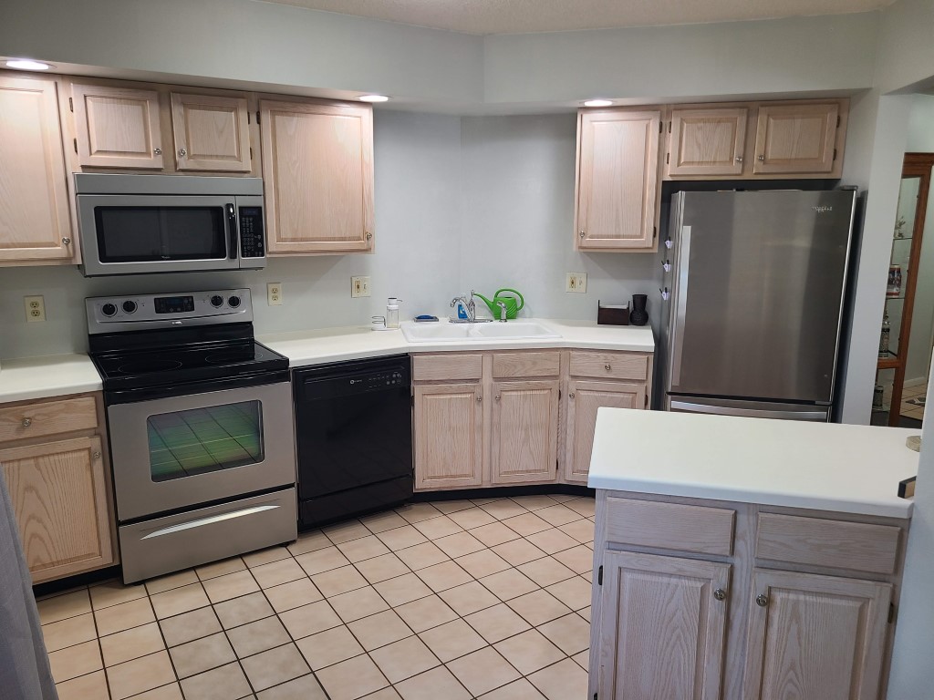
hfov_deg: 67.3
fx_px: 702
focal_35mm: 26
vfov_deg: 53.1
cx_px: 467
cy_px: 350
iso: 64
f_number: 1.8
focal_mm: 5.4
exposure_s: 1/60
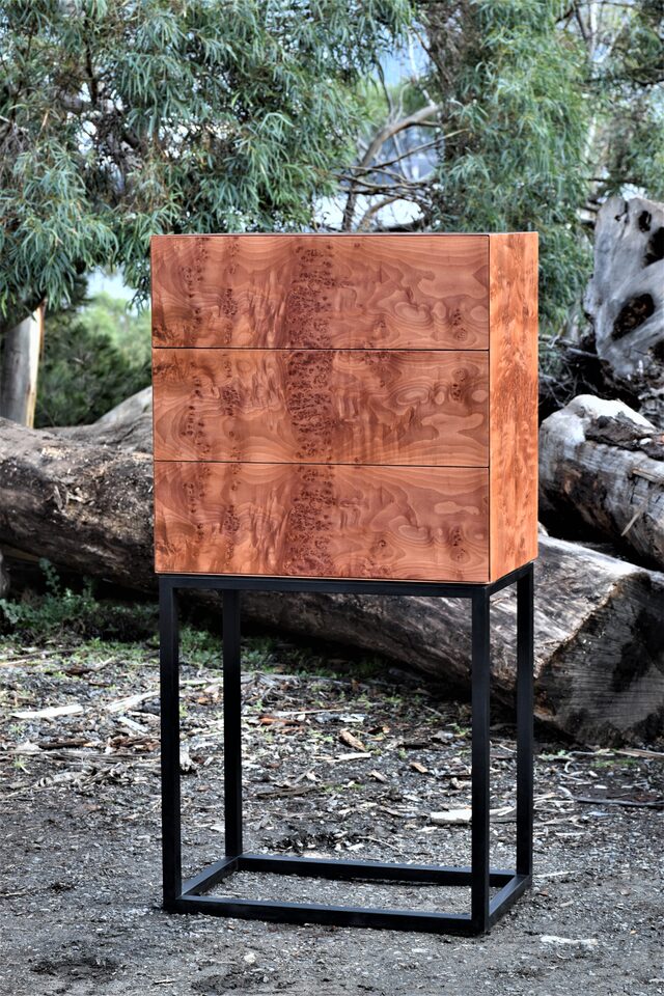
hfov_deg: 14.7
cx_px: 332
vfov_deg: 21.9
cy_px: 498
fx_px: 2573
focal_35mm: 93
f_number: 7.1
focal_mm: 62
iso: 400
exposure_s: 1/200
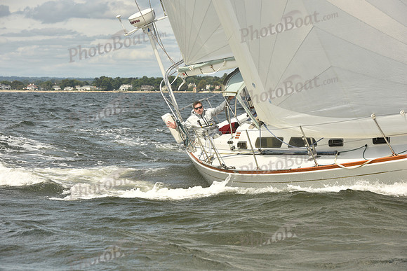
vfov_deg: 10.2
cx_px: 204
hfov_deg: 15.2
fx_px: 1527
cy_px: 136
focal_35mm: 135
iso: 250
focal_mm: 135
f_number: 10
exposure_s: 1/800
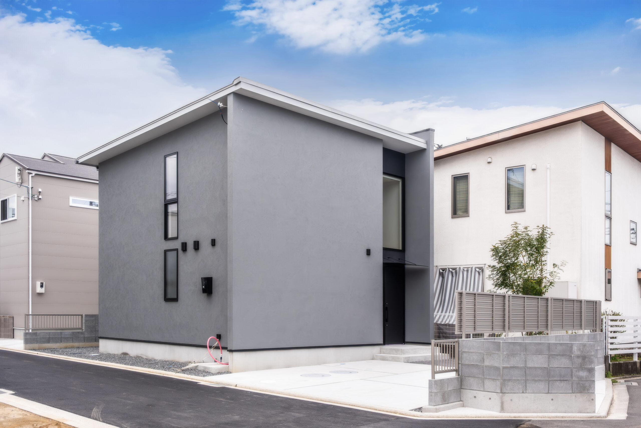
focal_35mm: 30
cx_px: 320
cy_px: 214
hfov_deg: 61.9
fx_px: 534
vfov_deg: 43.6
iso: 500
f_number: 4.5
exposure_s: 1/1600
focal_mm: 20.2
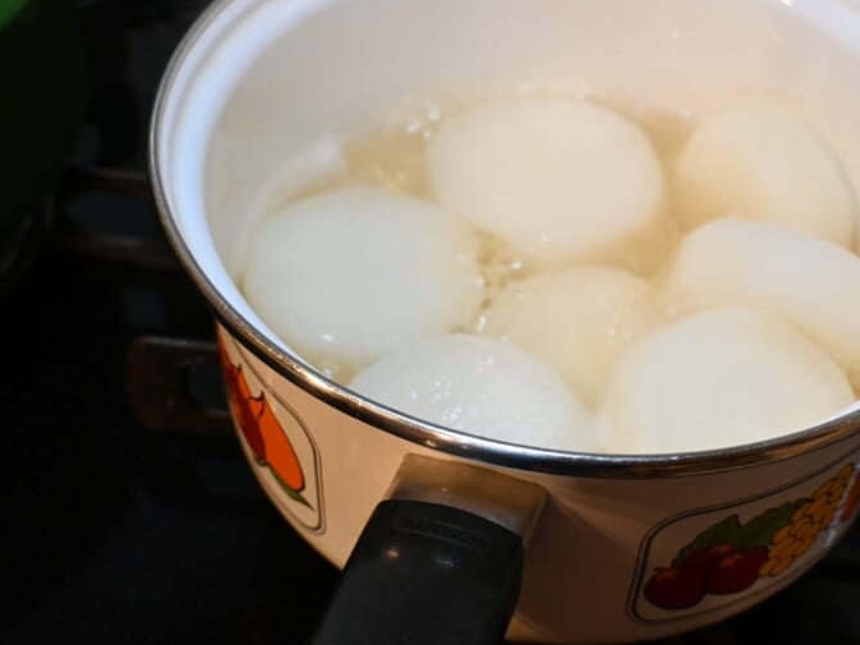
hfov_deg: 32.0
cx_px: 538
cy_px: 300
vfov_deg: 24.4
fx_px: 1491
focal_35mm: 60
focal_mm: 28
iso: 2000
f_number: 4.5
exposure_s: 1/125
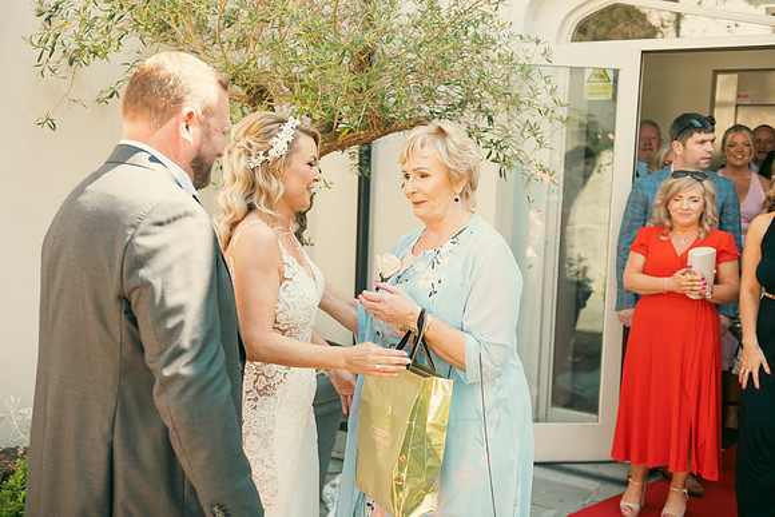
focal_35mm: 40
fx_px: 861
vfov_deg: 33.4
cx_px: 388
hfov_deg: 48.4
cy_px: 258
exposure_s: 1/250
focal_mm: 40
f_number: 3.5
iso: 160
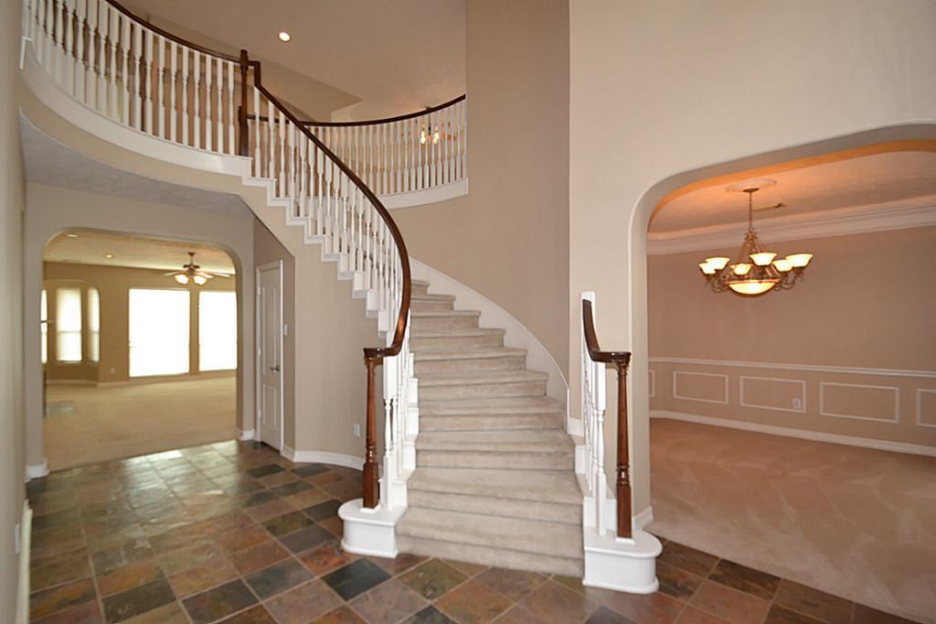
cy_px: 312
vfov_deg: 77.3
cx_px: 468
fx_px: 390
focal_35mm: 15
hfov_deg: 100.4
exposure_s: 1/80
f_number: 4.5
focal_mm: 10
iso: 400
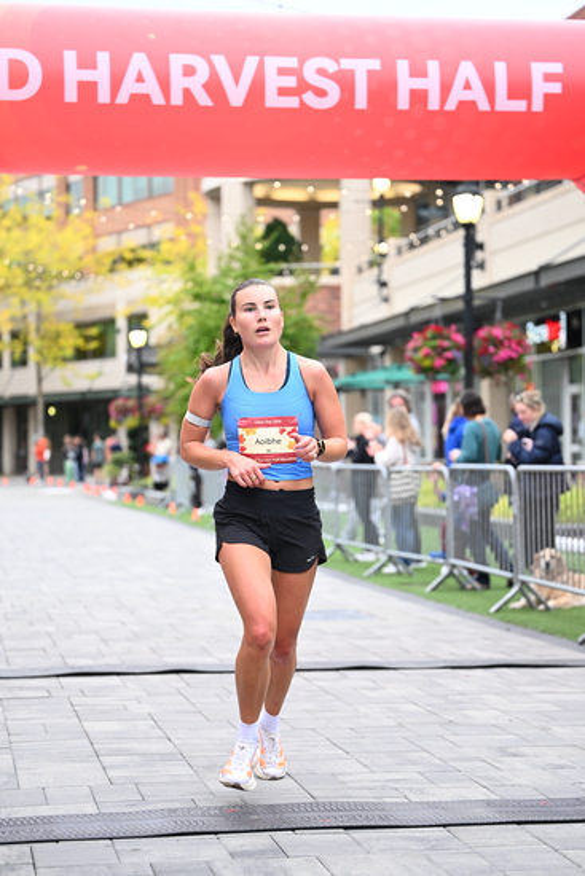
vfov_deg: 26.3
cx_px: 292
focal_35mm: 77
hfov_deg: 17.7
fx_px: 1876
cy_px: 438
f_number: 2.8
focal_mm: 77
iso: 1600
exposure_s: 1/800
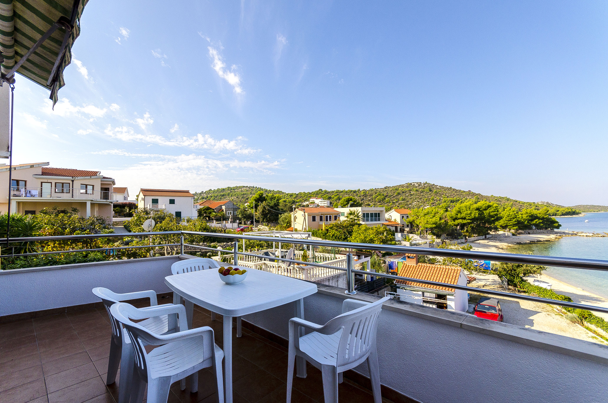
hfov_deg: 100.5
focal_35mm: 15
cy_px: 202
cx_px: 304
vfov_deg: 77.1
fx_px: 253
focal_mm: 10
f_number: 8
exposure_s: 1/800
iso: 100
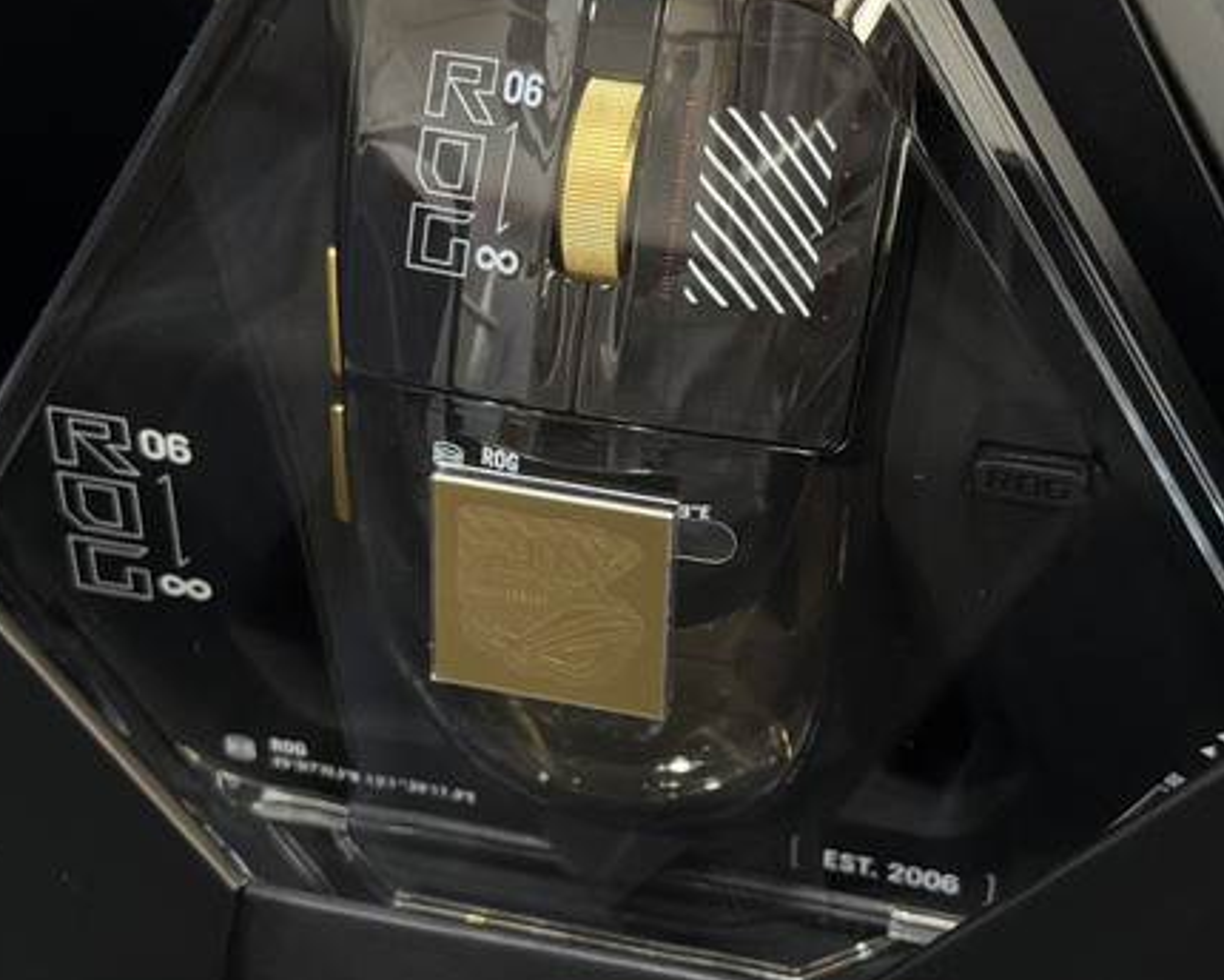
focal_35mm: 85
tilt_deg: -38.2
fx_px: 3079
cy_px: 489
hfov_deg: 22.5
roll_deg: -1.0
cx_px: 658
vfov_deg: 18.1
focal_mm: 6.76
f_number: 1.78
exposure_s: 1/40
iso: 250
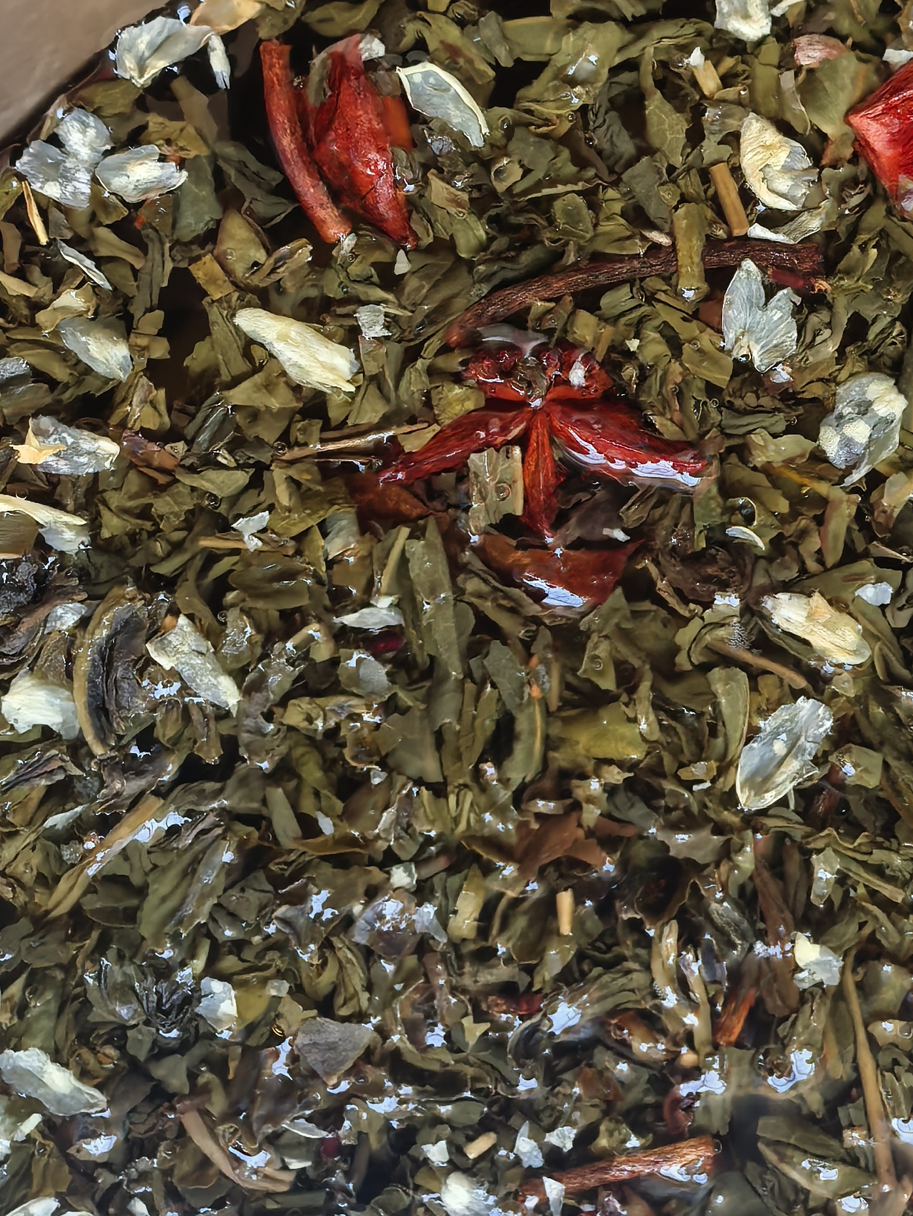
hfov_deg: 25.0
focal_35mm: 58
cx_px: 658
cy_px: 567
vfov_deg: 33.2
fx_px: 2039
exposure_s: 1/50
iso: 250
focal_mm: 6.35
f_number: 4
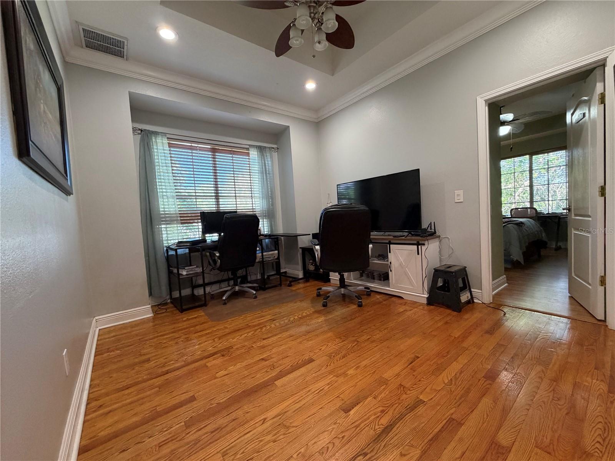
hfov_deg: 102.1
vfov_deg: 85.7
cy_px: 230
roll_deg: +4.0
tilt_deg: -3.3
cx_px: 308
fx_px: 249
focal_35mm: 14
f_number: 2.2
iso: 320
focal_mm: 2.22
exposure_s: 1/60
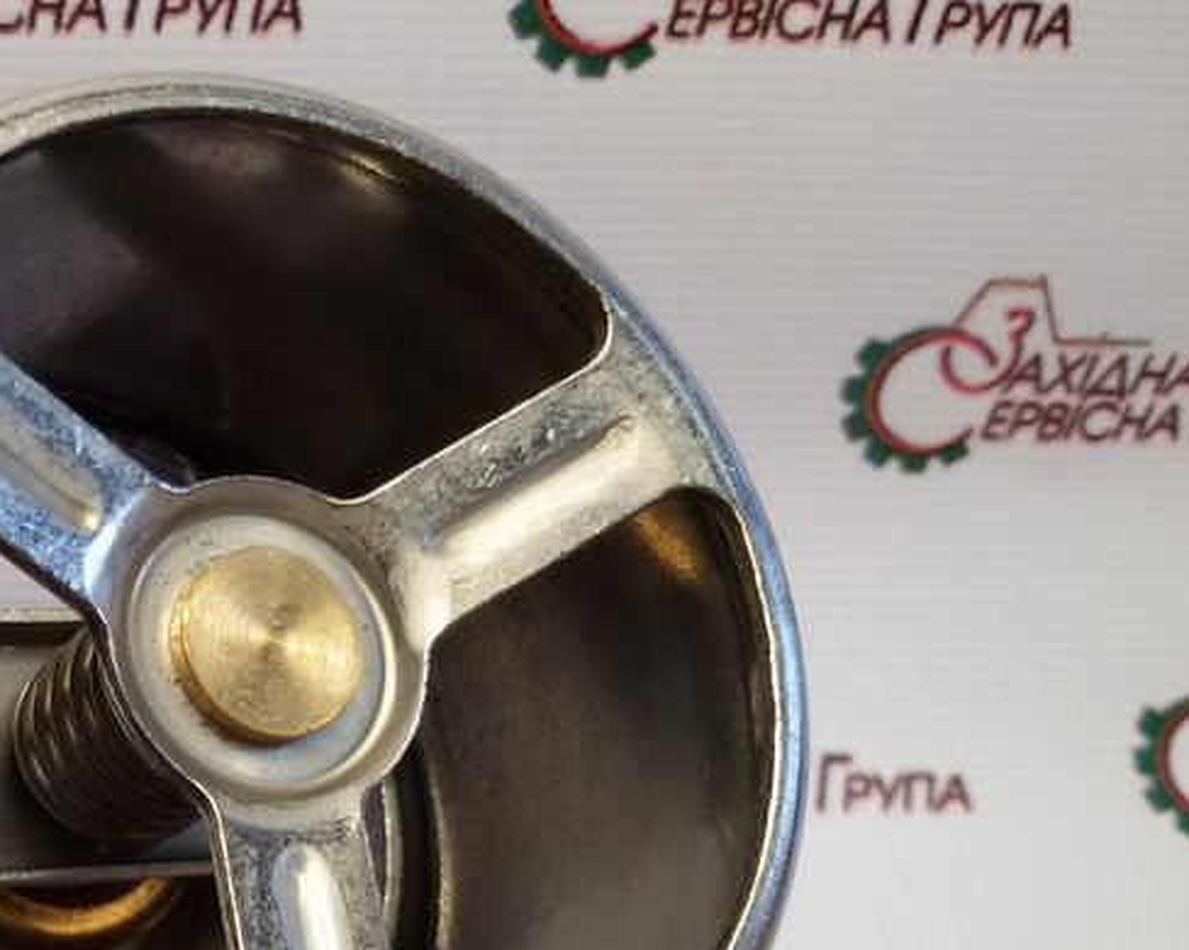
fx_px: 2181
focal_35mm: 62
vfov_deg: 24.2
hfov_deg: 28.9
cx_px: 44
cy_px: 758
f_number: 2.4
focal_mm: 2.93
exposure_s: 1/100
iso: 50
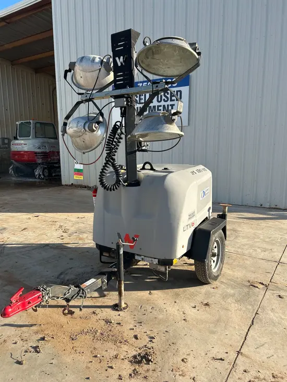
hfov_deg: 53.1
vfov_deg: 67.3
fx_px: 287
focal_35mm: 26
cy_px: 191
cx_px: 144
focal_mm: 5.7
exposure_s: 1/2165
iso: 50
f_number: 1.5
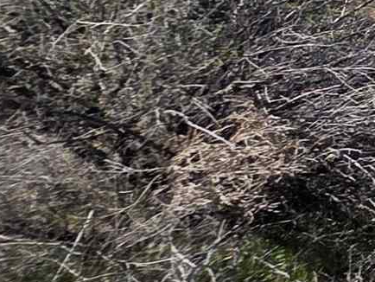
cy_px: -142
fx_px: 997
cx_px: 1253
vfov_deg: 14.9
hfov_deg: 10.1
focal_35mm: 92
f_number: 1.9
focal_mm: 2.2
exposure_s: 1/2000
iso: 40
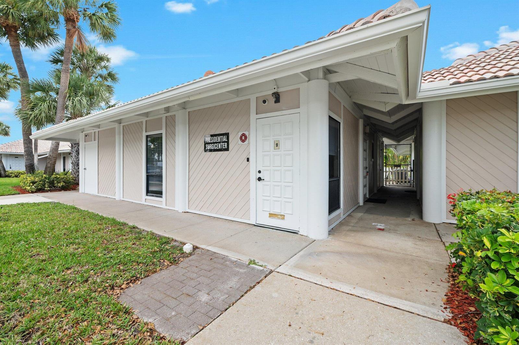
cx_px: 260
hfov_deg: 104.3
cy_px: 172
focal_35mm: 14
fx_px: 202
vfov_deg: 81.1
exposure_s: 1/100
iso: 200
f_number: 8
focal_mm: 14
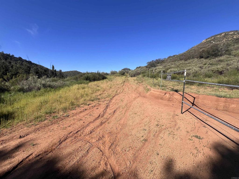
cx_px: 120
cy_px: 90
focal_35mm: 13
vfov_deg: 89.9
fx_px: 90
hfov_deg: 106.2
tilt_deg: -6.3
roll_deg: -0.6
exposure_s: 1/1876
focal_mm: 1.57
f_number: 1.8
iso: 32
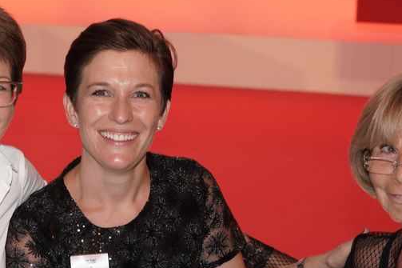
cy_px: 186
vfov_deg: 11.0
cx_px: 159
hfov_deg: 16.5
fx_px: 1384
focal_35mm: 124
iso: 1600
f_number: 4.5
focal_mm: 52
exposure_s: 1/80
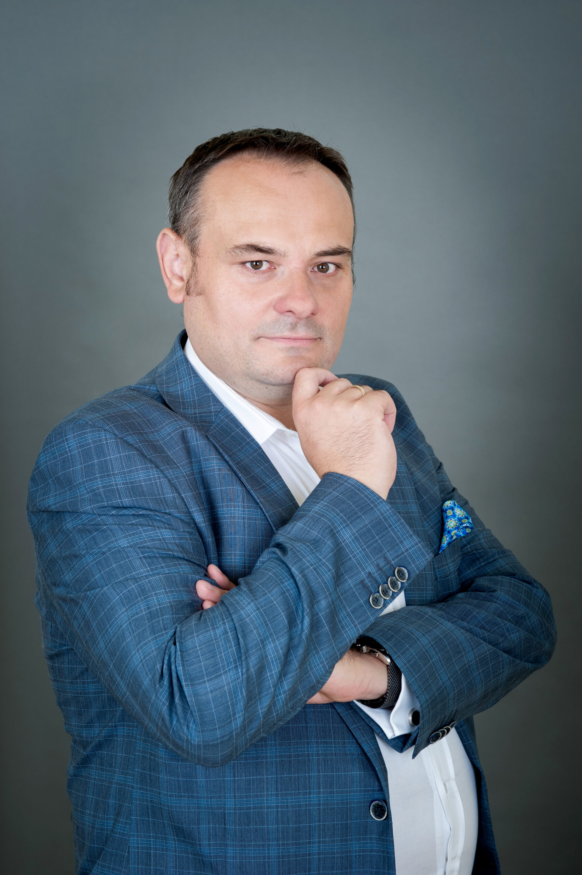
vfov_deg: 28.9
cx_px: 291
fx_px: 1700
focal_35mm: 70
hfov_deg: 19.4
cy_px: 438
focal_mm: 70
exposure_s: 1/200
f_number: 7.1
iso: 200
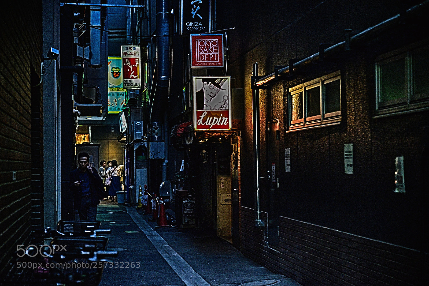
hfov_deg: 27.0
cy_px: 143
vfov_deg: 18.2
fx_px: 894
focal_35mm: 75
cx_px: 214
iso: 6400
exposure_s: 1/250
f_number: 4
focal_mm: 75
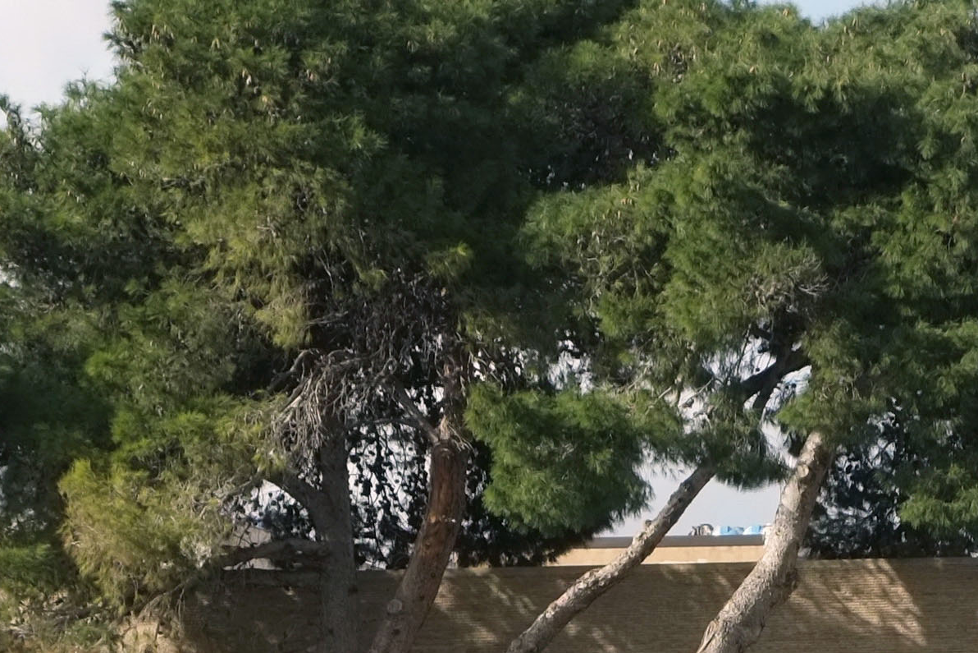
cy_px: 1051
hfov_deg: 10.6
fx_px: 5243
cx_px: 776
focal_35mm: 193
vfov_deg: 7.0
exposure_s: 1/210
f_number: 8
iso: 200
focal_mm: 31.5
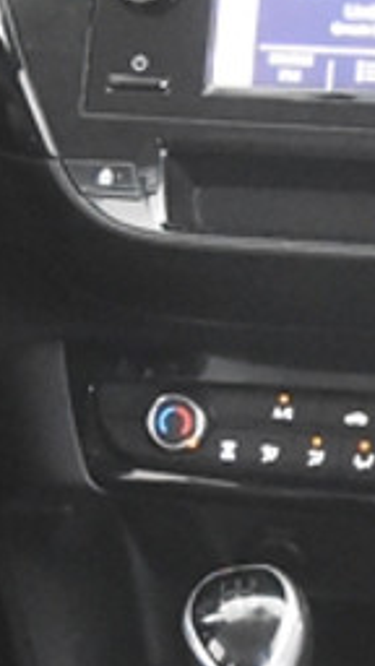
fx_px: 2578
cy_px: 454
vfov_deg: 14.7
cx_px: 305
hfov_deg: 8.3
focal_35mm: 146
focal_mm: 17
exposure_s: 1/25
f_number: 2.8
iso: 7200
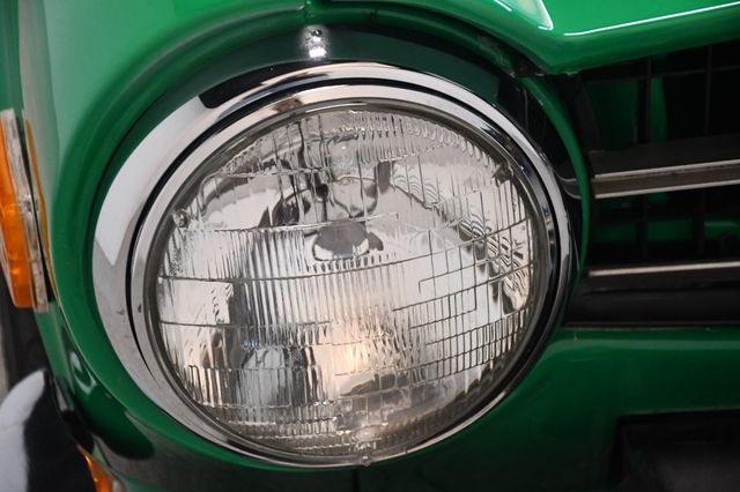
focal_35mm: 105
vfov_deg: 13.0
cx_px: 370
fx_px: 2157
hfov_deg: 19.5
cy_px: 246
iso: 3200
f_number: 5
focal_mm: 70
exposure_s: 1/125
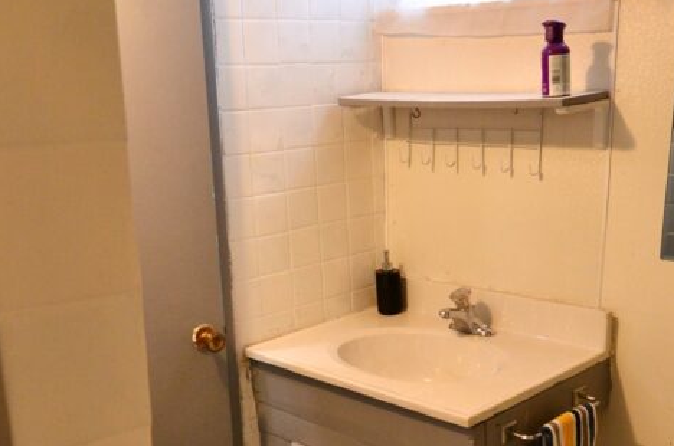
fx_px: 790
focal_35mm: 42
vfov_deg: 31.1
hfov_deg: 46.0
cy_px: 330
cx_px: 399
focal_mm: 11
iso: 720
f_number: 4
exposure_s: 1/60
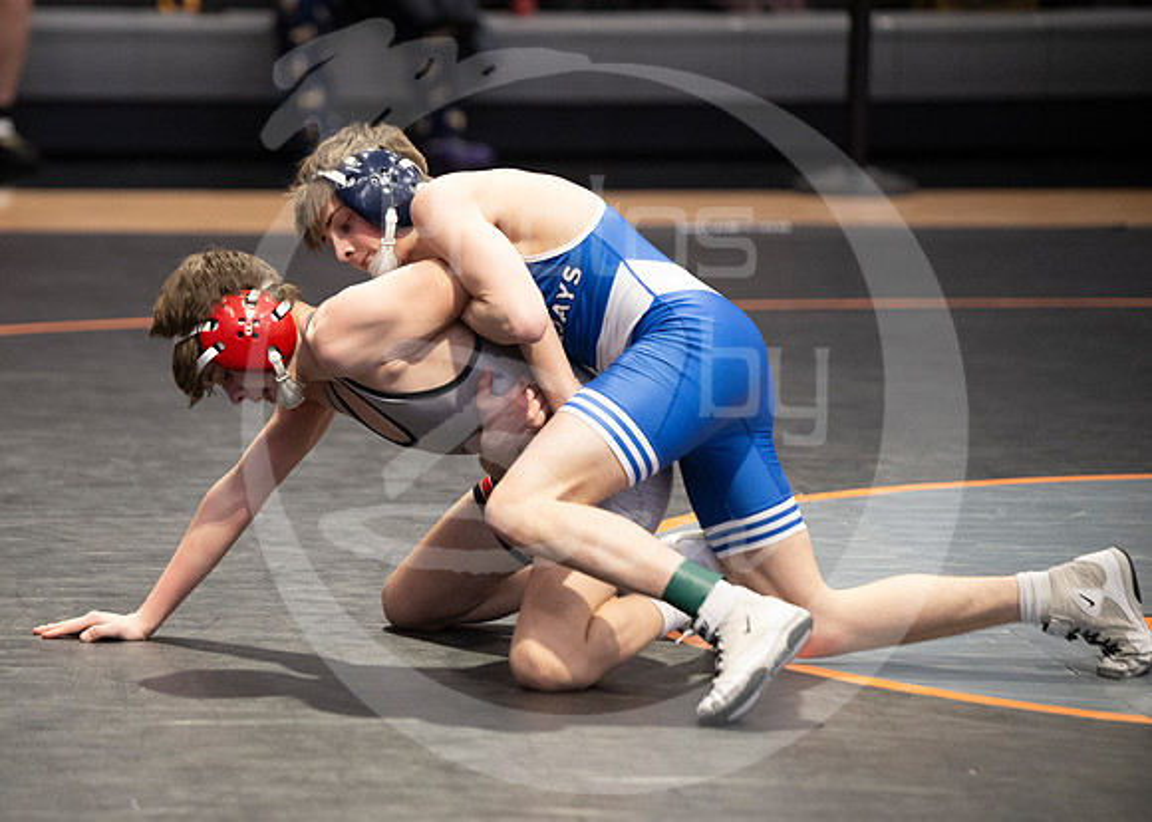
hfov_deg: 9.8
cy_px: 504
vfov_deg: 7.0
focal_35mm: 206
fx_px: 6726
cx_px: 395
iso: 3200
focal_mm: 160
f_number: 2.8
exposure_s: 1/1000
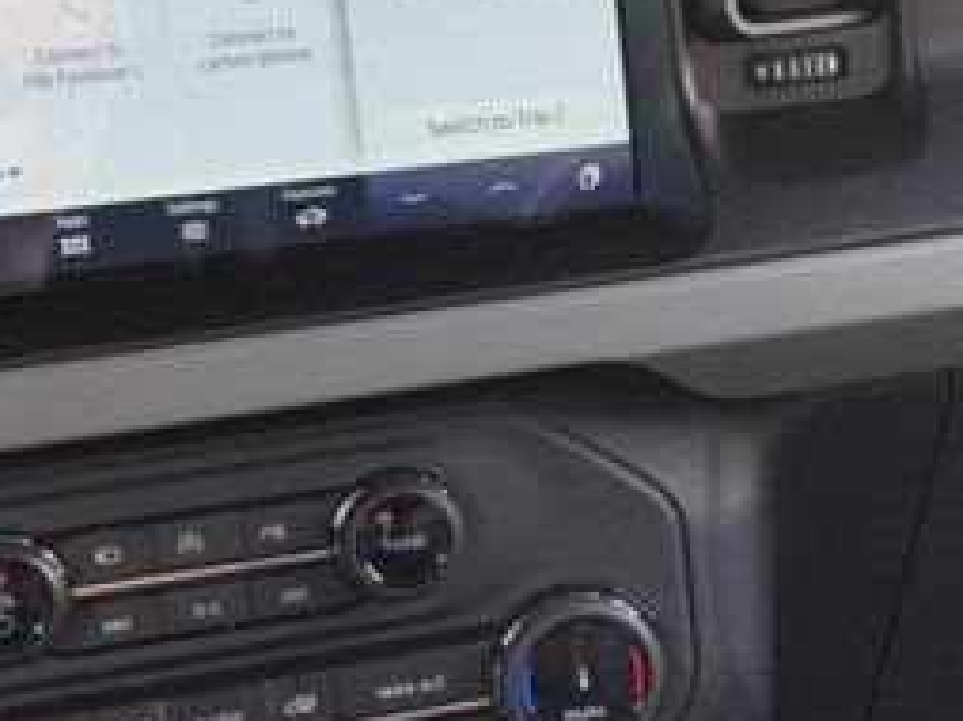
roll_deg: -1.3
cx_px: 1206
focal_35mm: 121
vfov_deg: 12.2
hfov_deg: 15.6
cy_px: 99
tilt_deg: -15.8
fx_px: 3363
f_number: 1.78
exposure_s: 1/60
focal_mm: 6.76
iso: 125
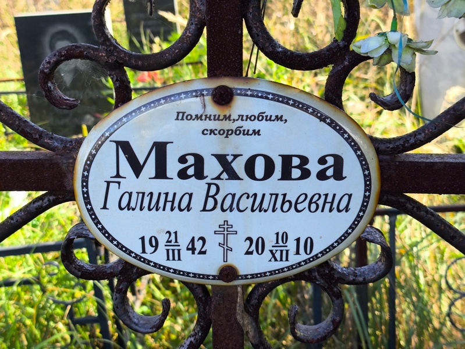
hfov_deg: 38.2
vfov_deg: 29.1
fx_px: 672
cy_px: 174
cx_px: 232
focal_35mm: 50
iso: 50
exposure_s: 1/235
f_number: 1.7
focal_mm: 4.71
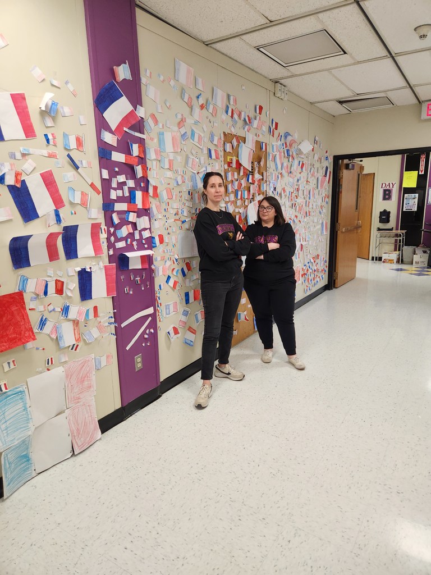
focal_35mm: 23
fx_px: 382
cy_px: 288
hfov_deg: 58.9
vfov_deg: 73.9
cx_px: 216
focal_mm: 5.4
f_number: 1.8
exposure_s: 1/120
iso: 200
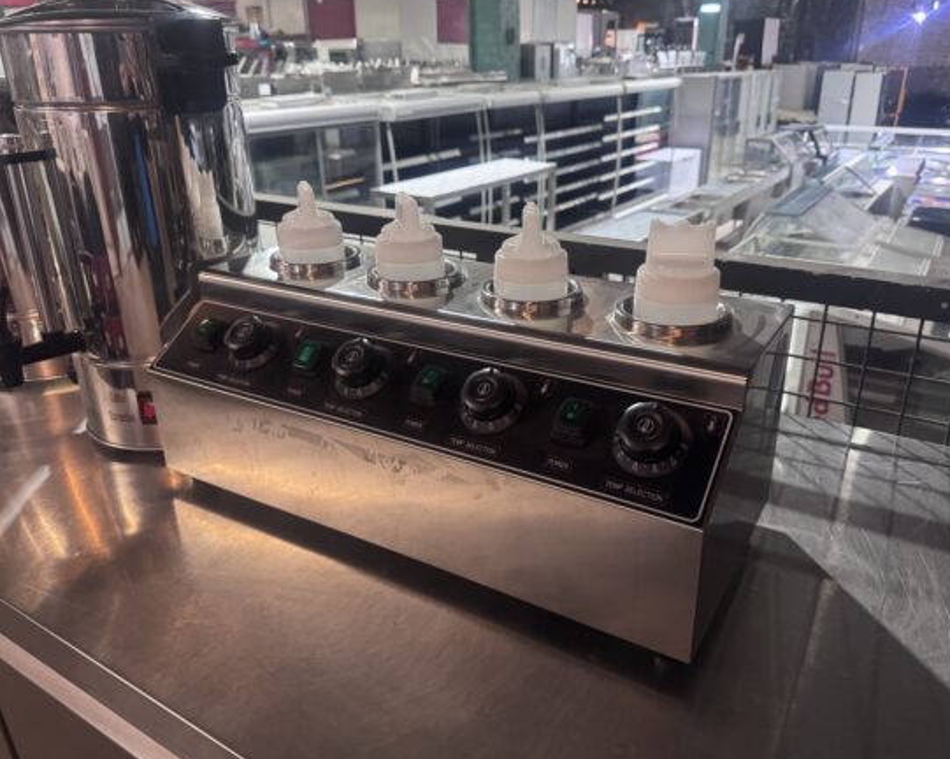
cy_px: 372
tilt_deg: -22.1
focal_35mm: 26
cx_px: 499
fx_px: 730
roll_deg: +2.2
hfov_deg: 66.0
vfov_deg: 54.9
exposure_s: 1/50
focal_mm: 6.76
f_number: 1.78
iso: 400
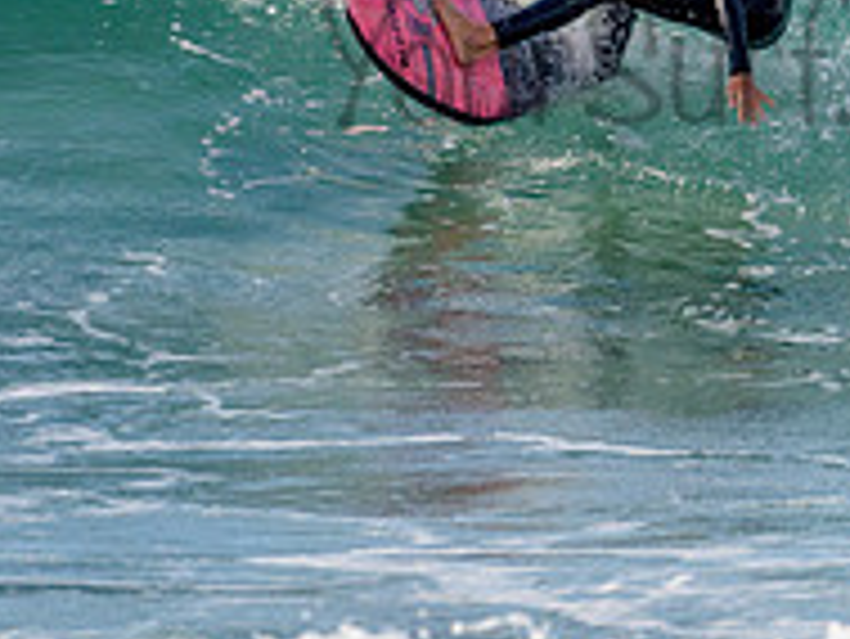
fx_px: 44498
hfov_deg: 1.1
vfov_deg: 0.8
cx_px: 560
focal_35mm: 1811
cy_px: -141
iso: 250
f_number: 5.6
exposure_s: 1/1250
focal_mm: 500
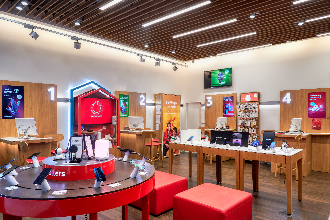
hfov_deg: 73.7
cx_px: 165
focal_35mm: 24
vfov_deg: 53.2
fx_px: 220
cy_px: 110
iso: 500
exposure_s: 1/30
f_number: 8
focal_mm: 24
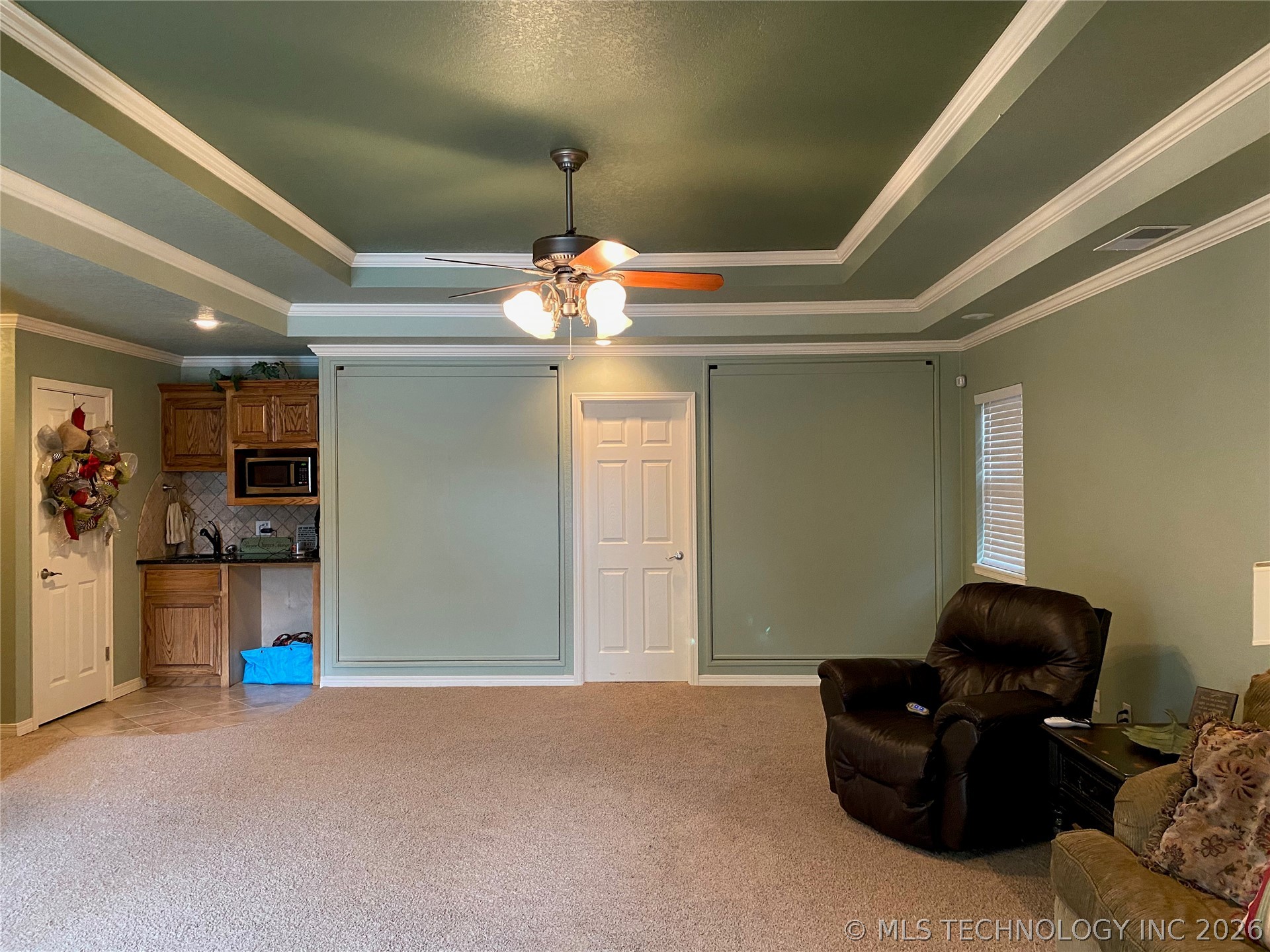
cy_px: 476
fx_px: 954
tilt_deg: +1.2
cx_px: 635
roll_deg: +0.0
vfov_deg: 53.1
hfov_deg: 67.3
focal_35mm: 26
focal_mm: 4.25
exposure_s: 1/60
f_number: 1.8
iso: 400
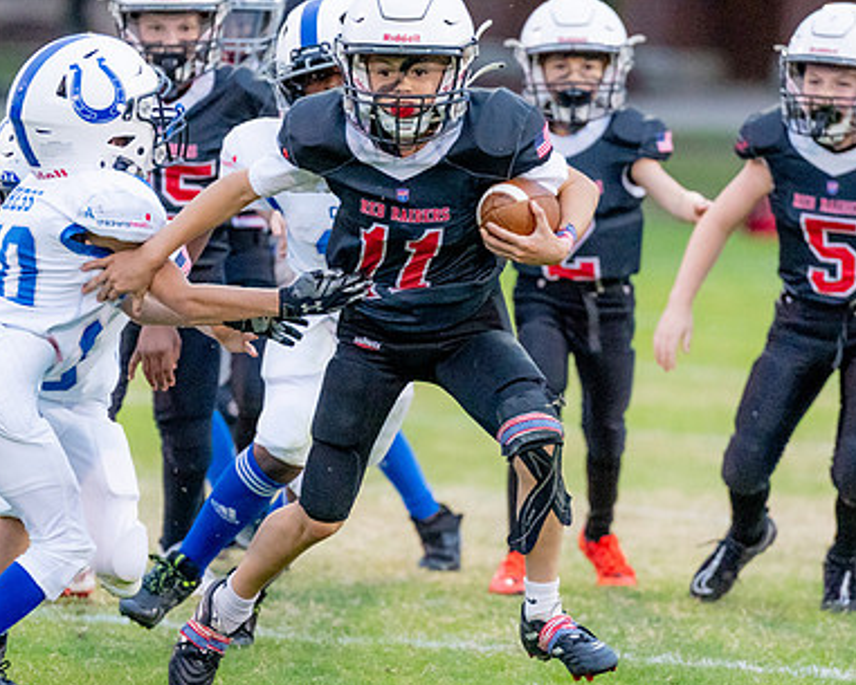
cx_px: 439
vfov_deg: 3.7
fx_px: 10567
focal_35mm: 417
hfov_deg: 4.6
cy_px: 395
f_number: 2.8
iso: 3200
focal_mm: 200
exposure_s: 1/1250
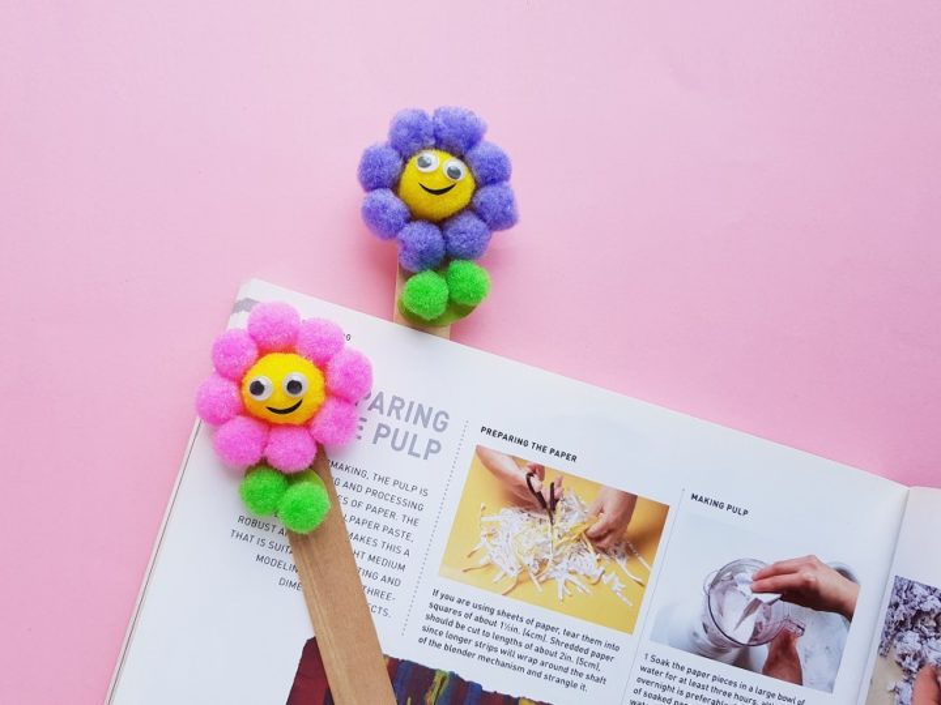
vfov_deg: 53.1
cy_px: 352
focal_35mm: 26
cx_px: 470
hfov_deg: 67.3
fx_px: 707
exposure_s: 1/768
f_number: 1.7
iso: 40
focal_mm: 4.3
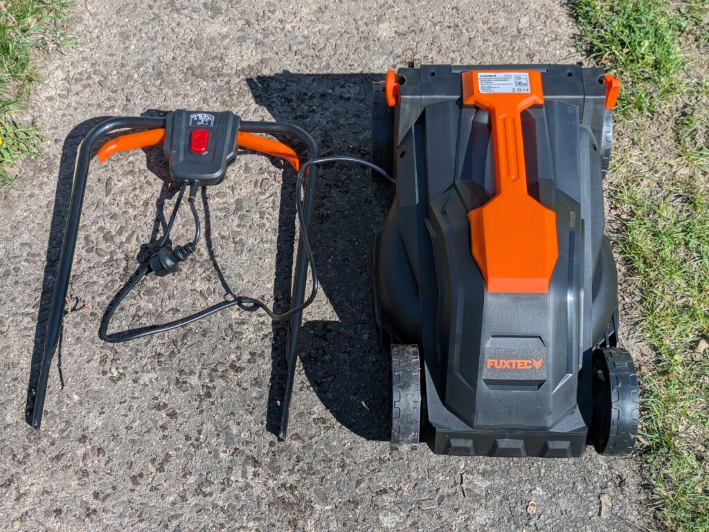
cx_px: 354
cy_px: 266
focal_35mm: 51
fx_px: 1045
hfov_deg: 37.5
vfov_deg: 28.6
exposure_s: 1/2604
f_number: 1.89
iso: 45
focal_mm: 5.43
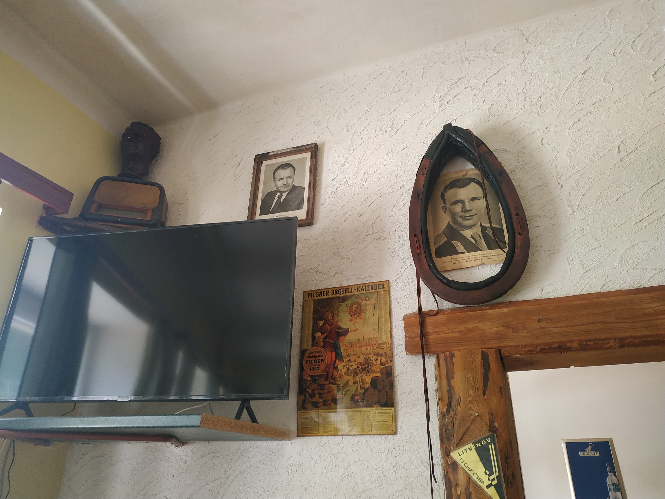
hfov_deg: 71.6
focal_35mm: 24
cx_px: 332
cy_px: 250
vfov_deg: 56.8
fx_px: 461
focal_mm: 3.94
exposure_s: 1/25
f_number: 1.9
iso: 200
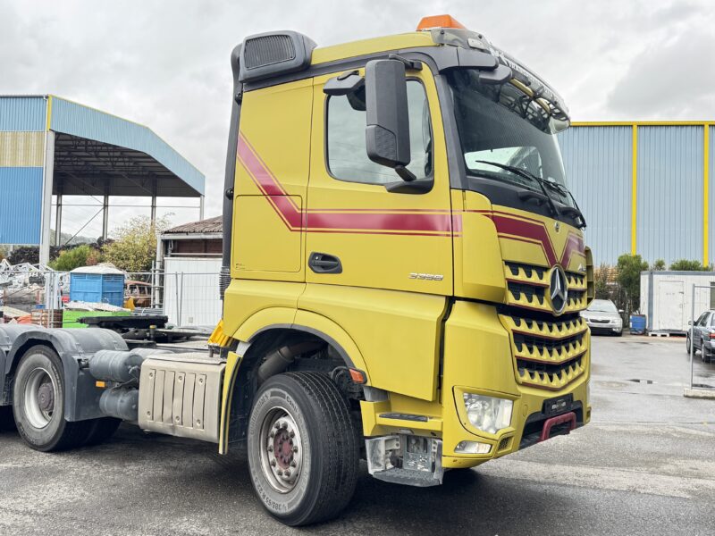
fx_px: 496
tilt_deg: +4.9
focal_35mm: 24
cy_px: 268
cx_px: 358
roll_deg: +0.2
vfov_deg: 56.8
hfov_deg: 71.6
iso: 80
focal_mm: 6.76
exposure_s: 1/178
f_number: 1.78
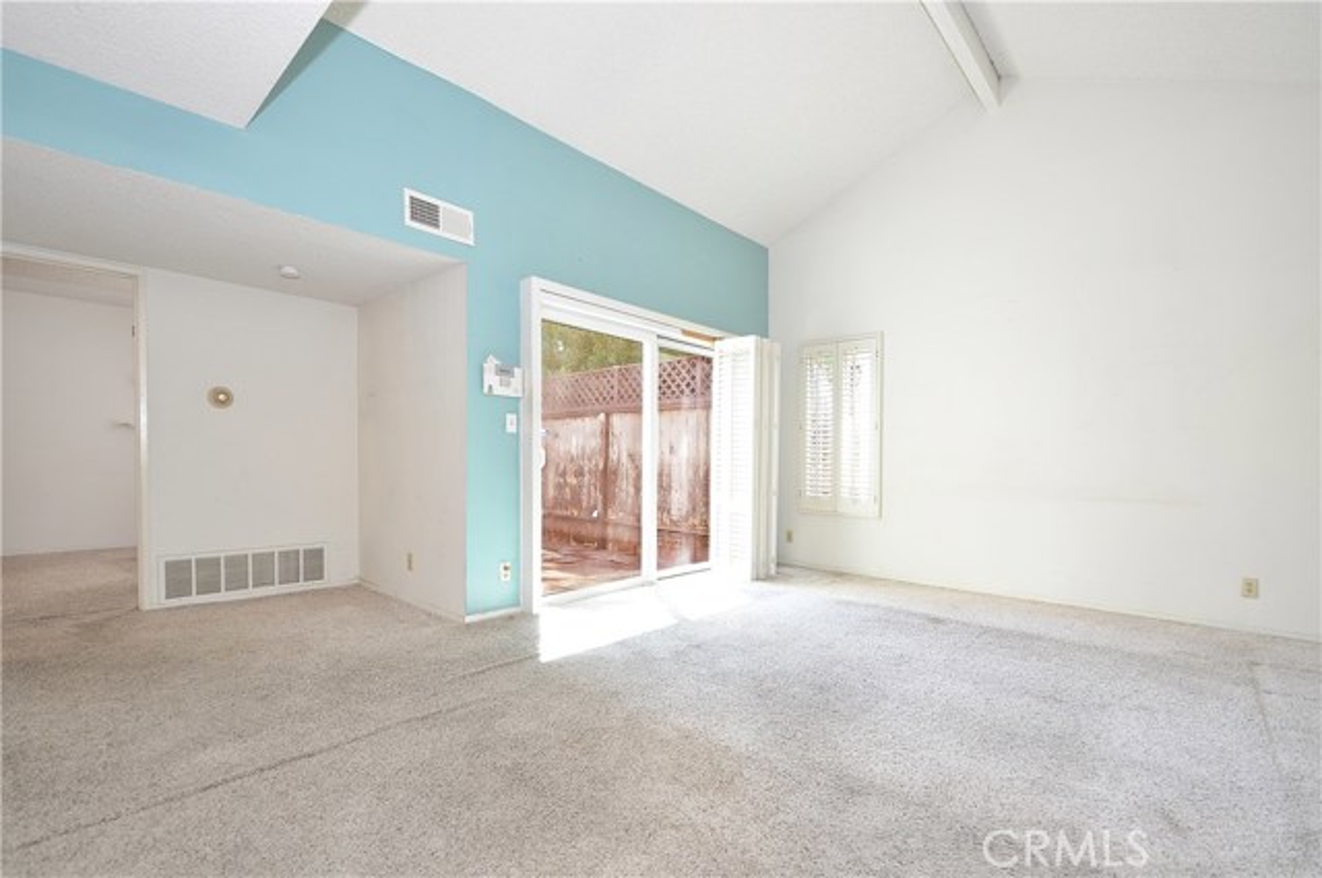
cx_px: 661
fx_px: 550
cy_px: 439
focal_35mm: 15
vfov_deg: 77.2
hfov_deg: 100.5
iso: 250
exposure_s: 1/8
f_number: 7.1
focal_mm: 10
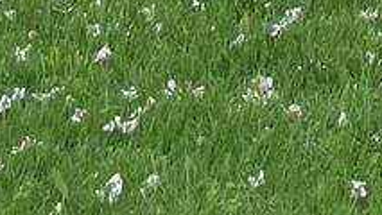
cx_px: 735
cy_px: -774
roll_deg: +0.4
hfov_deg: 9.5
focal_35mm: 213
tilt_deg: +9.3
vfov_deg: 4.9
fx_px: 2158
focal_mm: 4.2
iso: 32
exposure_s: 1/1383
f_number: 1.6
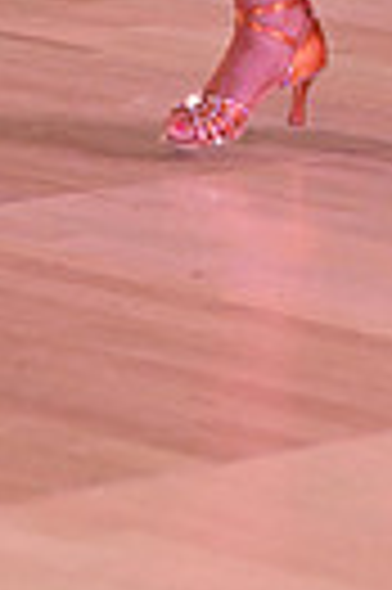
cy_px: -608
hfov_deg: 4.0
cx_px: 38
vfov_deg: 5.8
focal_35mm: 345
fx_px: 5650
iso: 1000
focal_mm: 78
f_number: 5.6
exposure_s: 1/200
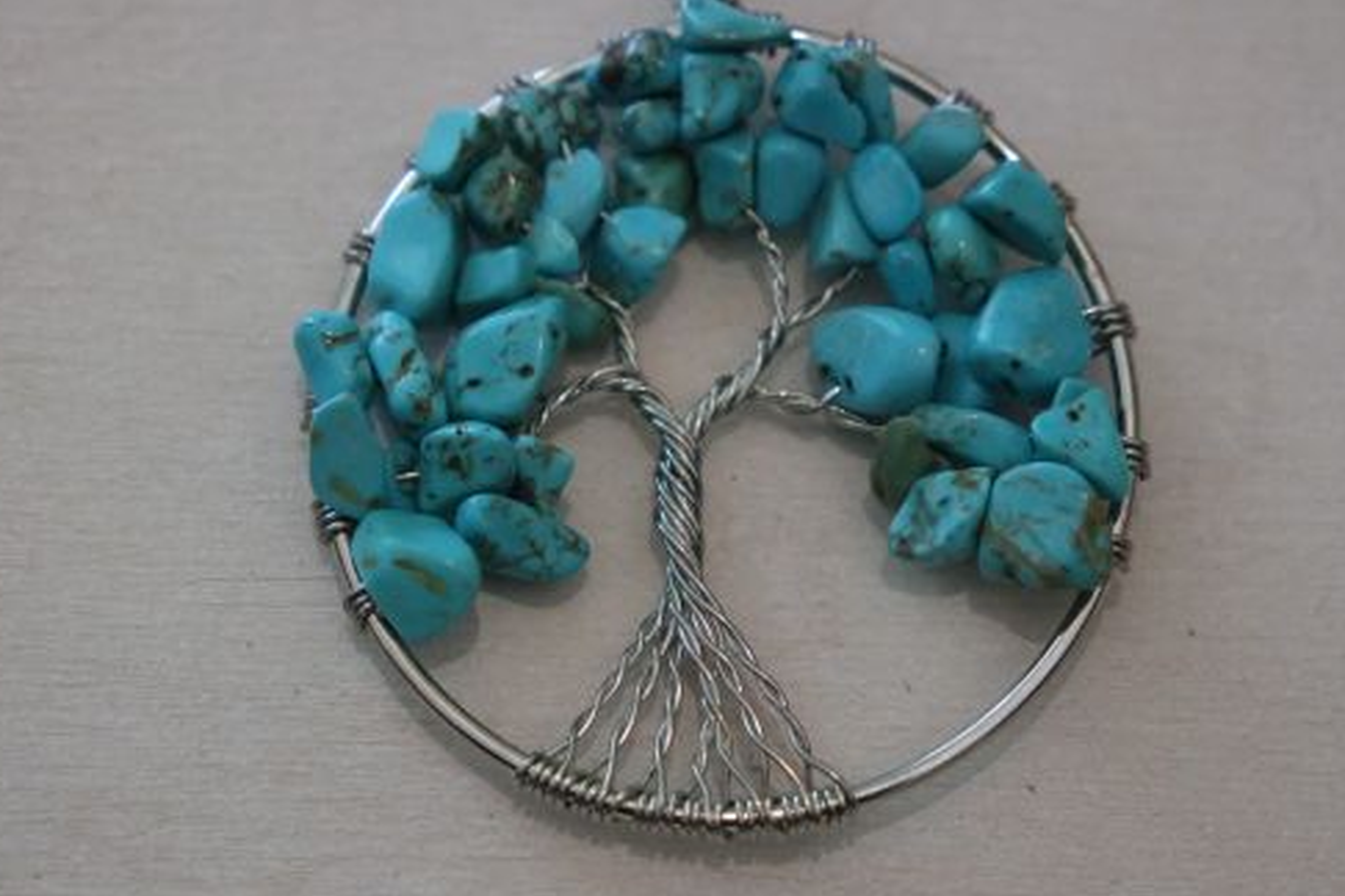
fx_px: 3549
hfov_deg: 21.5
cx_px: 700
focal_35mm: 95
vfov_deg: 14.4
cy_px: 459
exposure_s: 1/60
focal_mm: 50
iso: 3200
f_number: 5.6
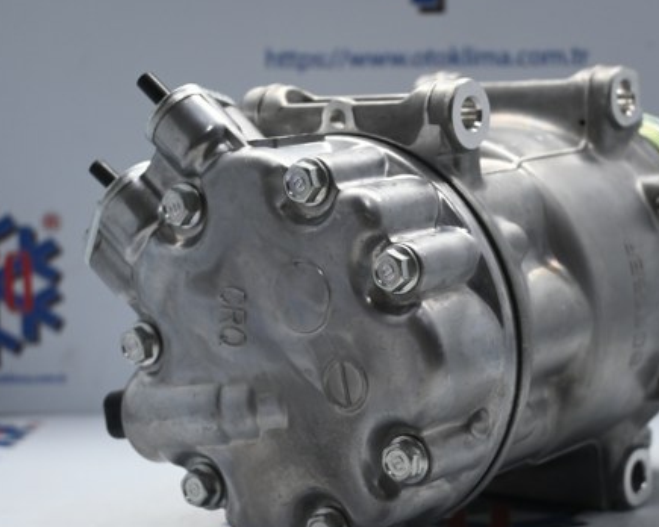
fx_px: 1553
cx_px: 395
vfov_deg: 19.3
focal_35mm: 80
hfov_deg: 23.9
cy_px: 288
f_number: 5.6
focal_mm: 41
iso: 640
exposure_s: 1/60
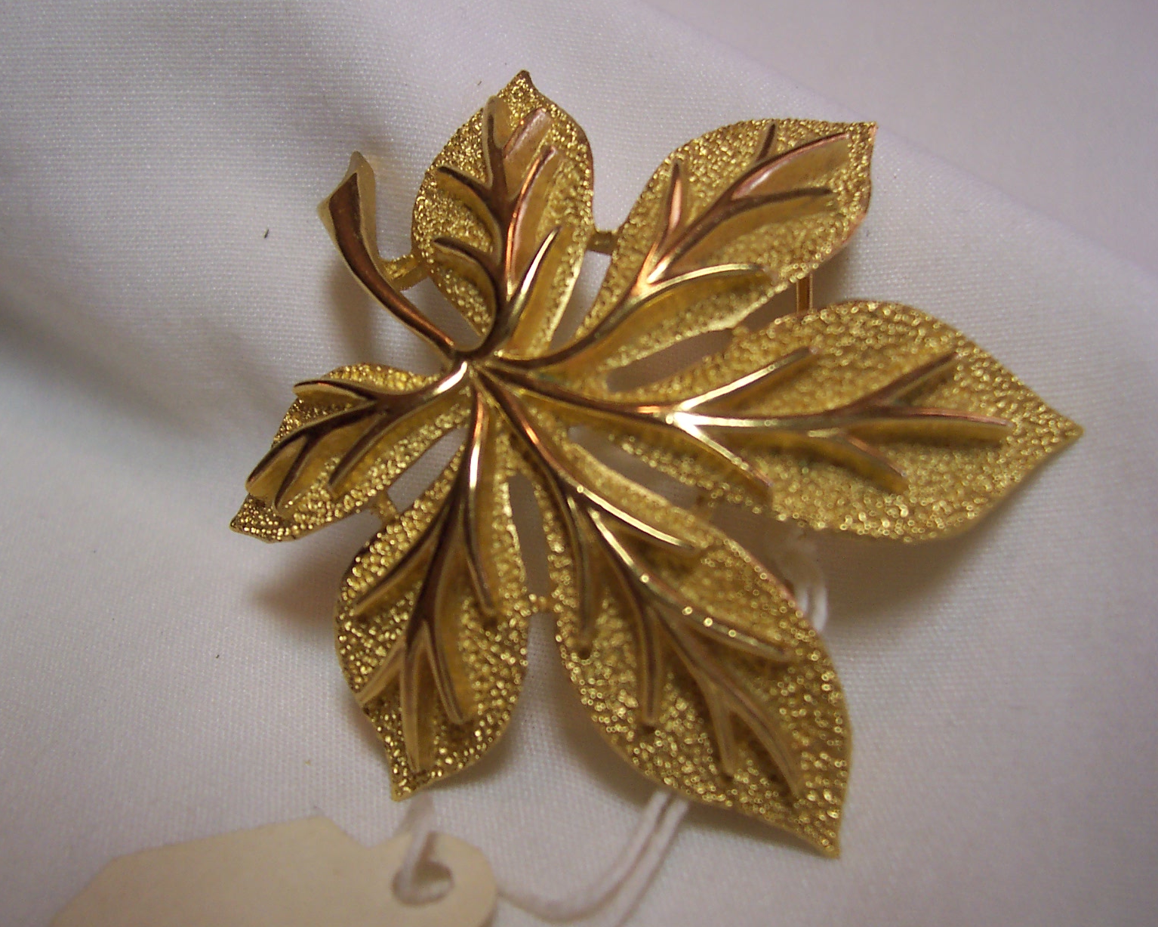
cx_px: 542
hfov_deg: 46.8
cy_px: 468
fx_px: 1337
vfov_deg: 38.2
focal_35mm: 39
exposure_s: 1/60
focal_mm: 5.6
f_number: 2.8
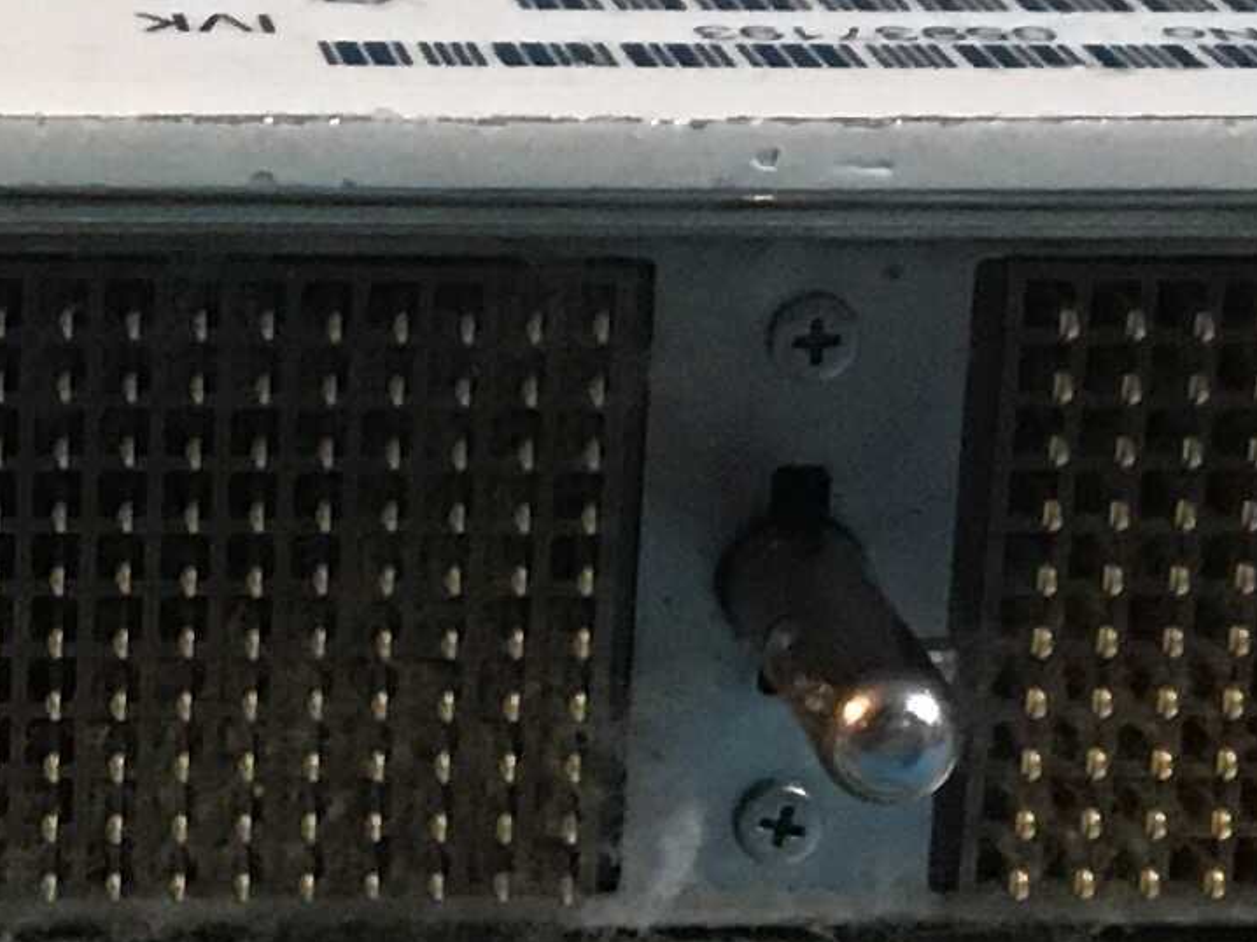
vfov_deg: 10.5
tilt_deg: -27.8
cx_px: -119
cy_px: 587
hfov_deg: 13.7
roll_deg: -0.7
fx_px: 5118
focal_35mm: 141
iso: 125
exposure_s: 1/30
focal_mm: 3.3
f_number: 2.4
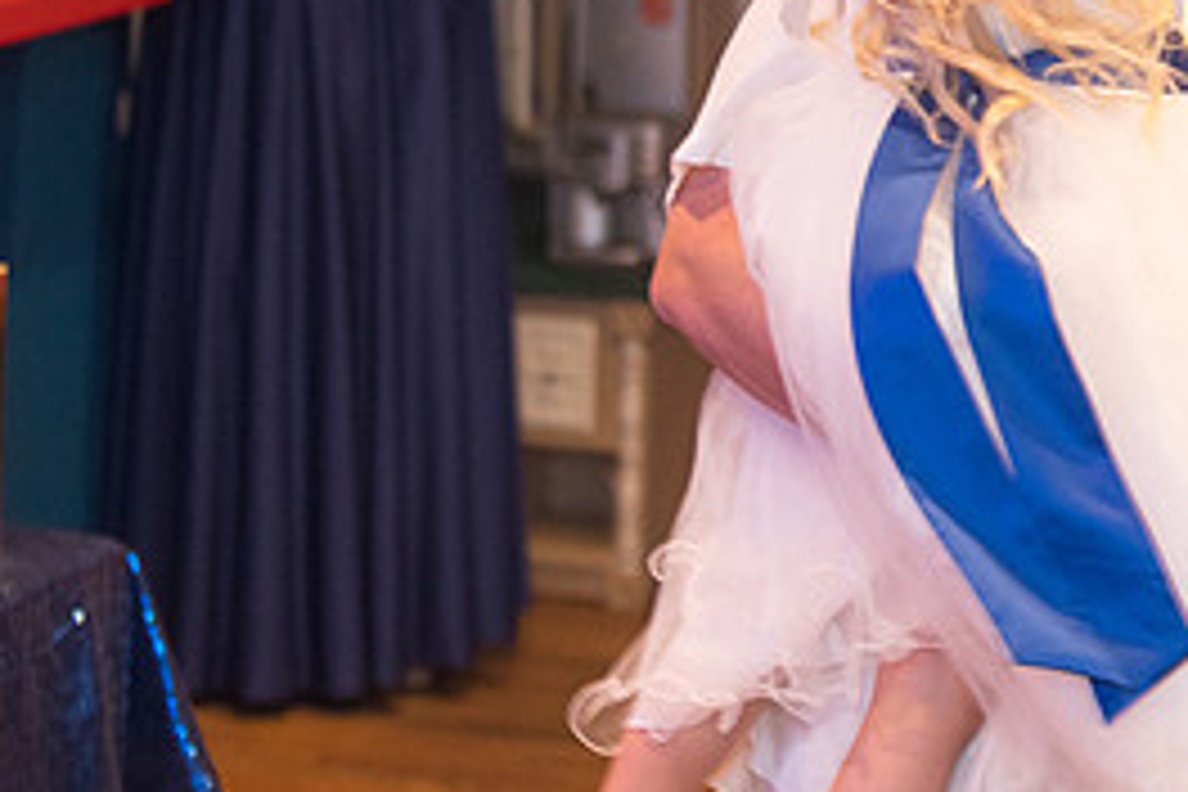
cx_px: 1143
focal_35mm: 154
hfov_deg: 13.2
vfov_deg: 8.9
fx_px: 5082
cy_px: 11
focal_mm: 70
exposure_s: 1/200
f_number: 2.8
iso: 3200
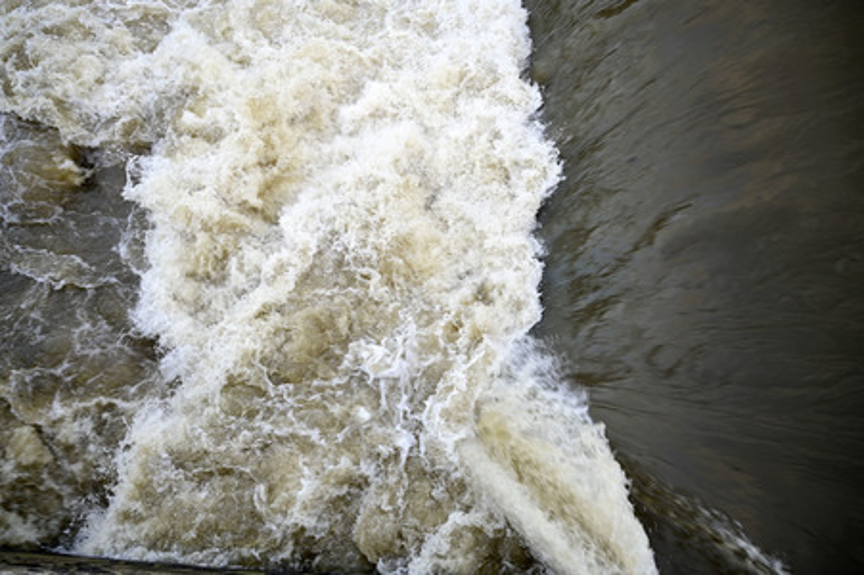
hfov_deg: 73.8
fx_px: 576
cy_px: 288
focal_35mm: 24
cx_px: 432
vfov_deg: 53.1
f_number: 2.8
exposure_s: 1/80
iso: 100
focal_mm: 24
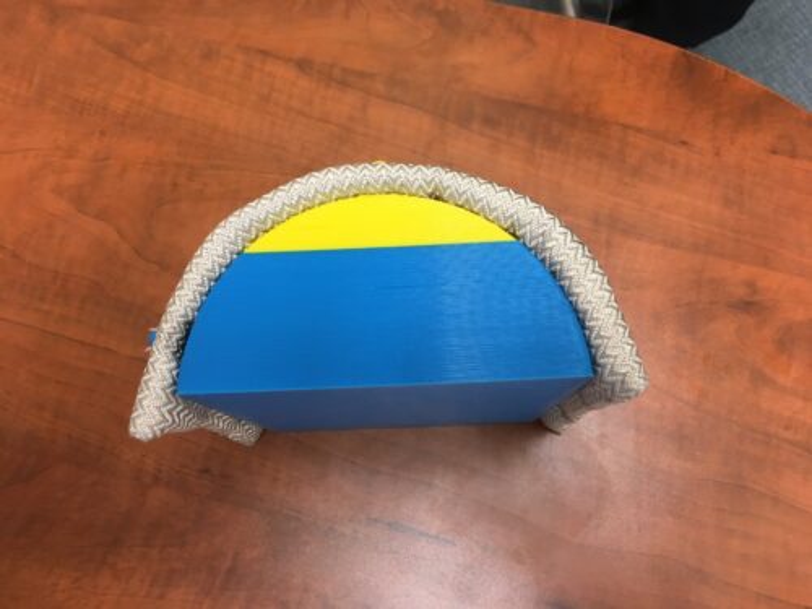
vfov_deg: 48.2
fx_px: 680
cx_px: 406
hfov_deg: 61.7
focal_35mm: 29
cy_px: 304
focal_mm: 4.15
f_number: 2.2
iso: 80
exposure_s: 1/30
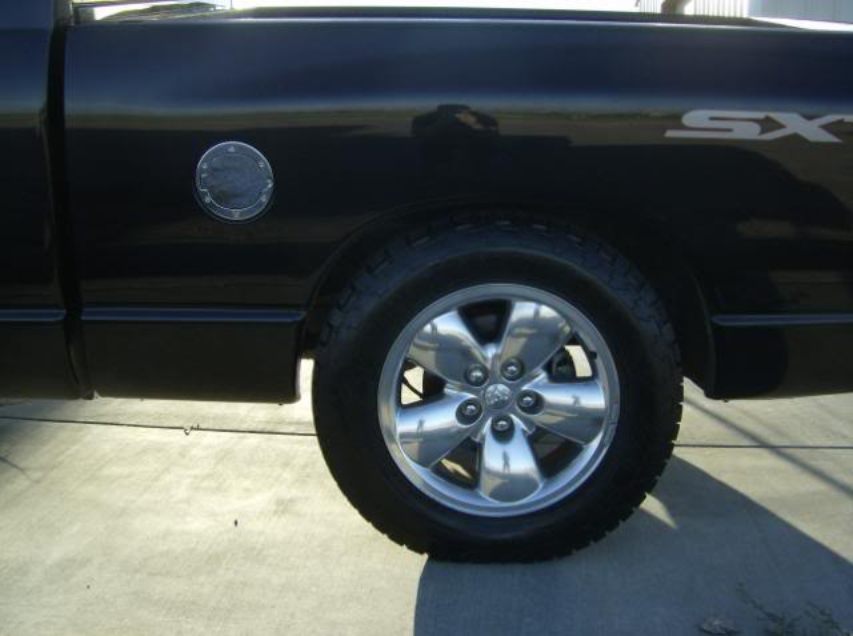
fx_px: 885
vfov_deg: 39.5
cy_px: 318
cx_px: 426
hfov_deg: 51.5
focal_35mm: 36
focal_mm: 6
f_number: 4.7
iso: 100
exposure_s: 1/238
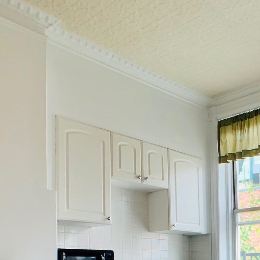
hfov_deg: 24.5
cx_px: 261
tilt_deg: -0.4
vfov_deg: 24.2
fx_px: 569
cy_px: 277
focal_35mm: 67
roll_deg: +0.9
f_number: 1.8
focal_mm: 4.25
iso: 100
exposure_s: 1/118
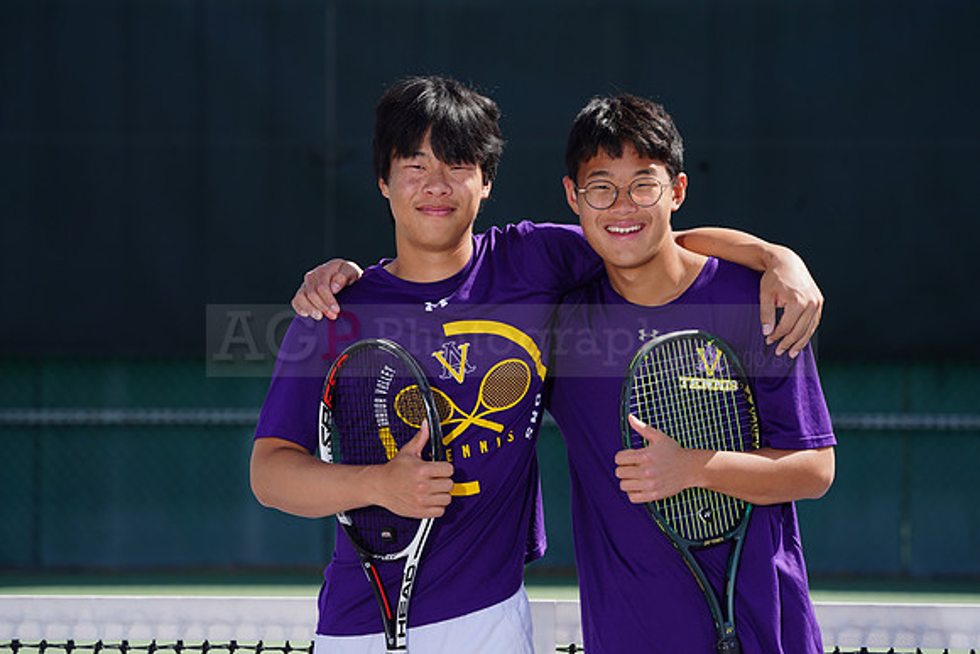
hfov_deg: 7.7
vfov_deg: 5.1
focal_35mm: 268
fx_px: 7297
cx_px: 490
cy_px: 327
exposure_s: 1/250
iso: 100
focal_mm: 268
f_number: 9
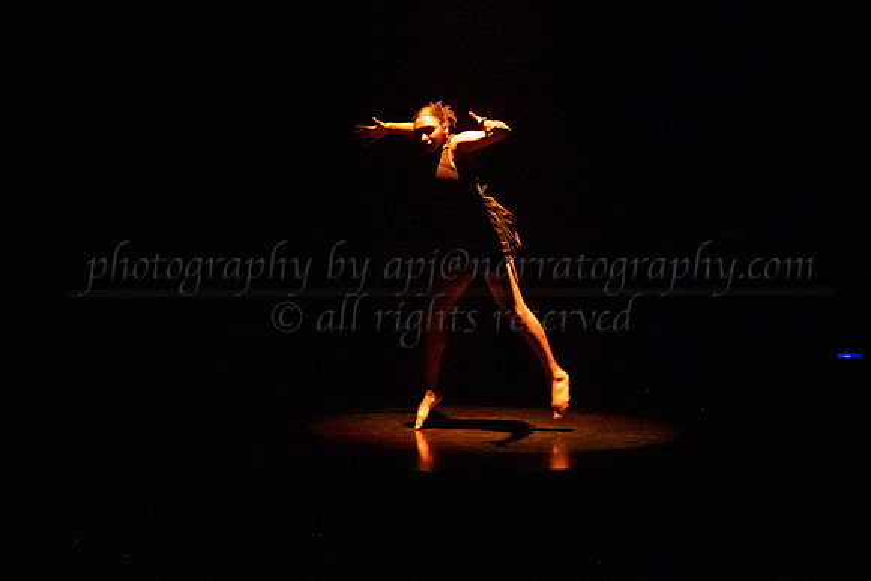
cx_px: 455
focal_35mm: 98
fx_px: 2368
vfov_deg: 14.0
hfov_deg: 20.8
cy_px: 266
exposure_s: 1/320
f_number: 2.8
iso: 4000
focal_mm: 75
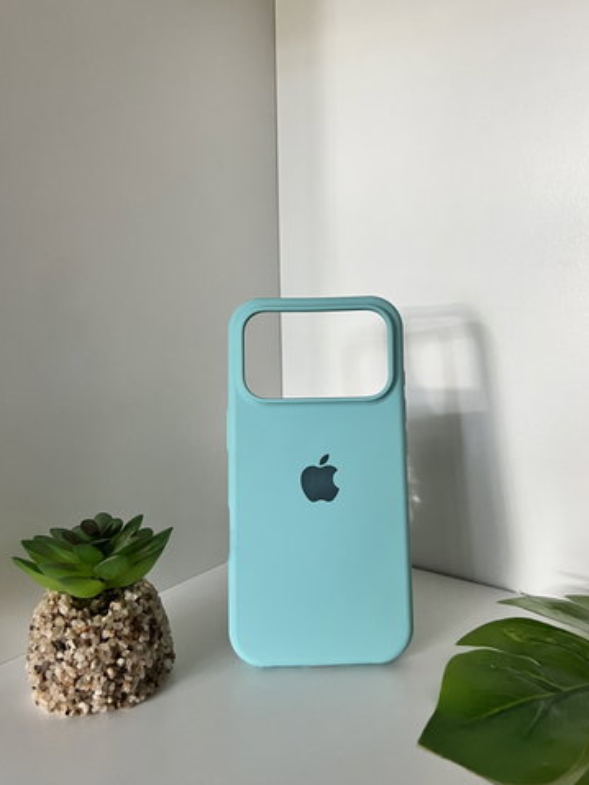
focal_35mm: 29
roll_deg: +2.0
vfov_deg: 61.6
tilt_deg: -8.0
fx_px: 657
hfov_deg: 48.2
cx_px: 320
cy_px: 383
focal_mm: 5.7
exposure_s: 1/60
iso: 400
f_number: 1.5
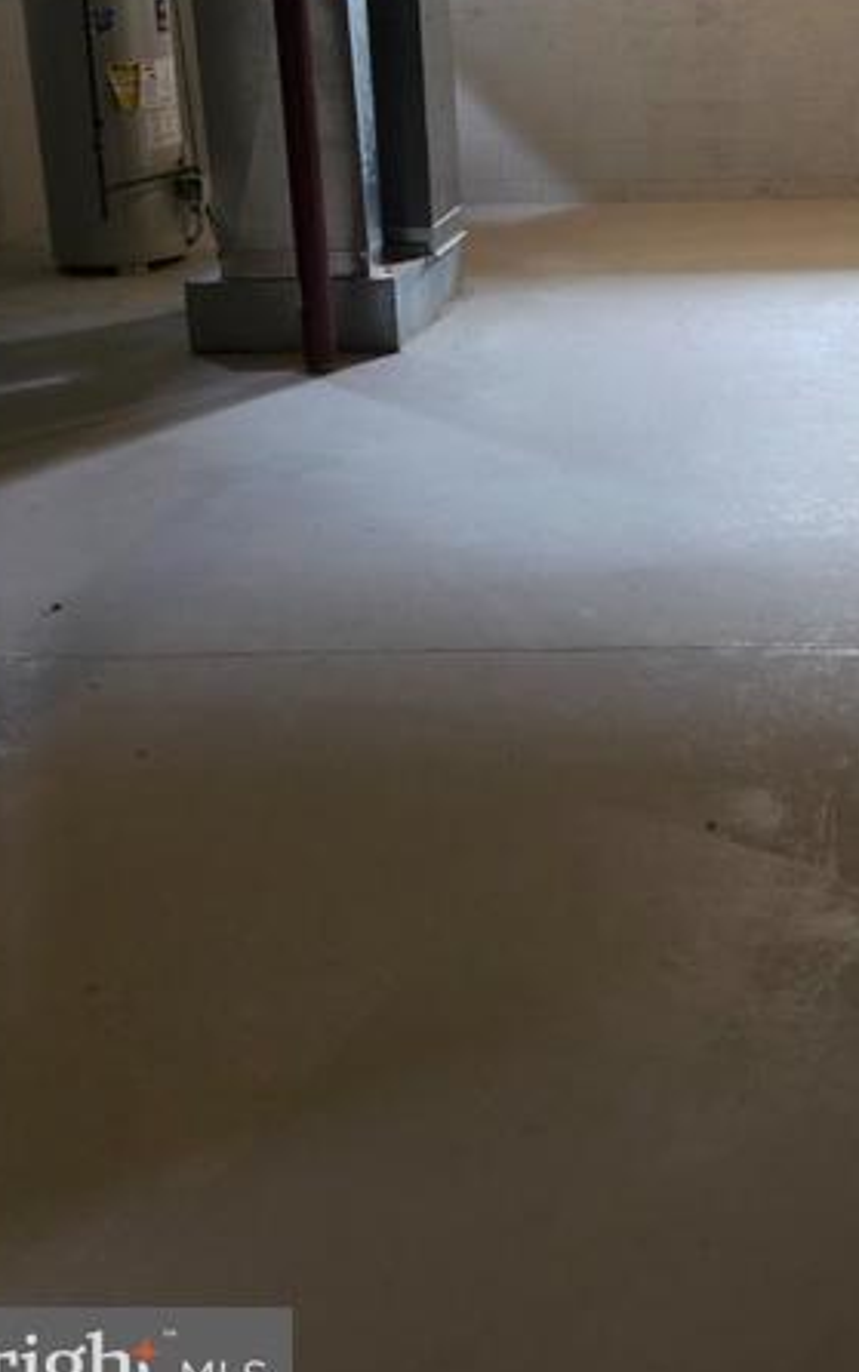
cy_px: 252
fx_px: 1572
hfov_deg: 29.2
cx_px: 794
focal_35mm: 42
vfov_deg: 44.6
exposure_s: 1/60
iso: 640
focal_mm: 5.4
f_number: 1.8
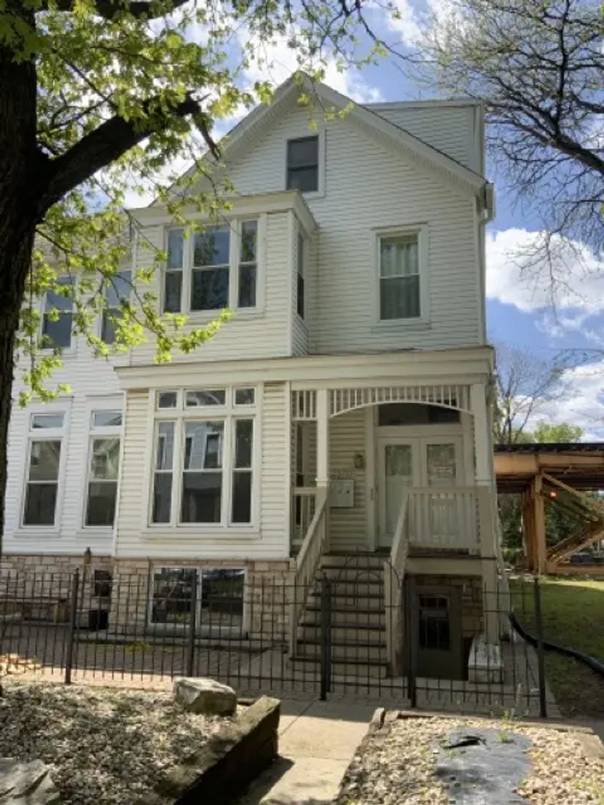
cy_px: 402
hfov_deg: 48.2
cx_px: 302
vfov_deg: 61.7
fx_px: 675
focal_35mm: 29
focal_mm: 3
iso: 16
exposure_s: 1/1377
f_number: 1.8
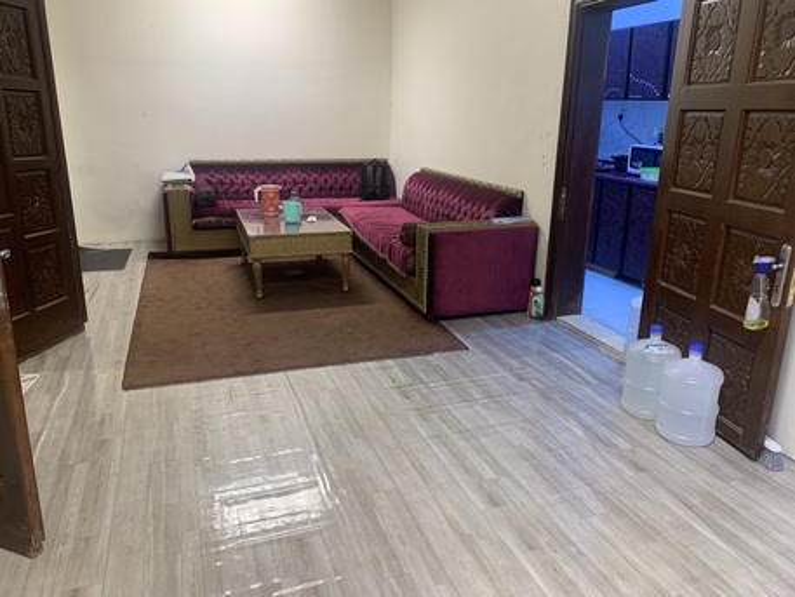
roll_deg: -1.0
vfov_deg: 53.1
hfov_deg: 67.3
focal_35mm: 26
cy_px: 298
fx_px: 597
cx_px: 398
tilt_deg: -16.5
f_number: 1.8
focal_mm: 4.25
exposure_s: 1/60
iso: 80
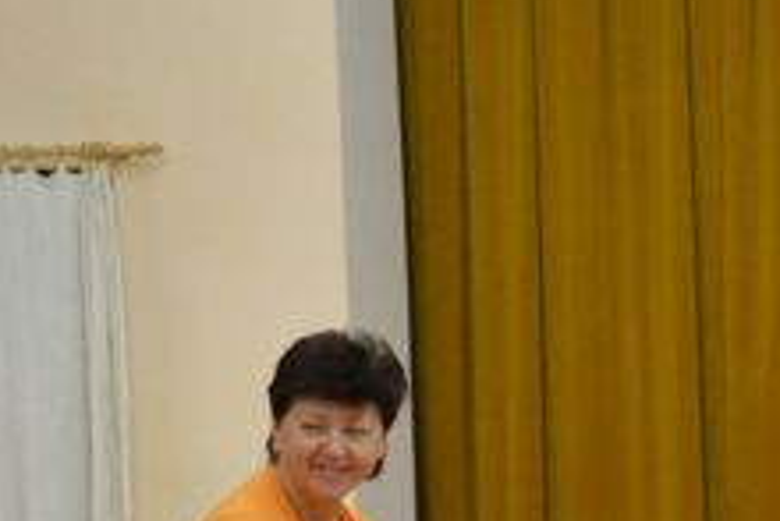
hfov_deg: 12.7
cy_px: 748
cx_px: 1184
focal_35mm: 153
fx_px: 3317
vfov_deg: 8.8
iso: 3200
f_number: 4
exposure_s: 1/80
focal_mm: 28
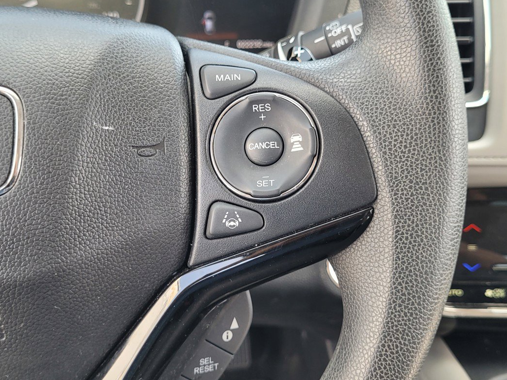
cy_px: 173
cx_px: 240
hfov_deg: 46.8
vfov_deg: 35.9
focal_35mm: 40
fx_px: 586
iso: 80
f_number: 1.8
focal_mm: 5.4
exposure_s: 1/120
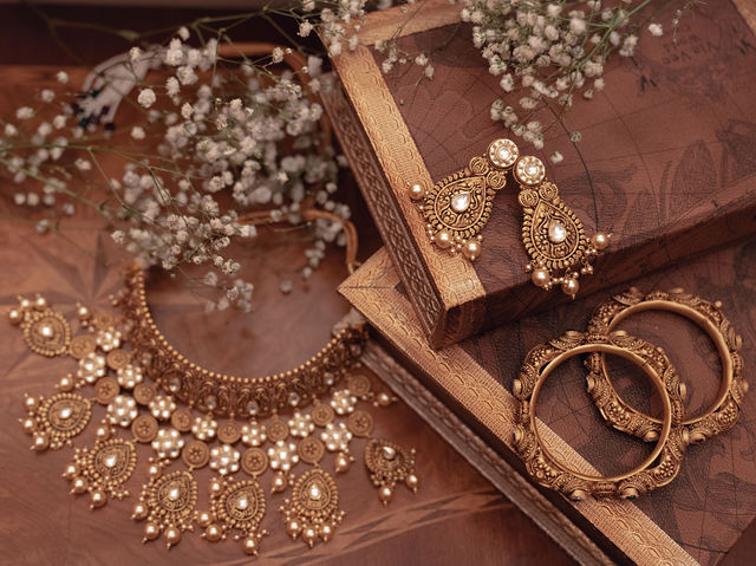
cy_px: 283
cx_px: 378
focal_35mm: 46
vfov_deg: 31.2
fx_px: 1014
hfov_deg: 40.9
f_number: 2.8
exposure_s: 1/250
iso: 1250
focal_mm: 43
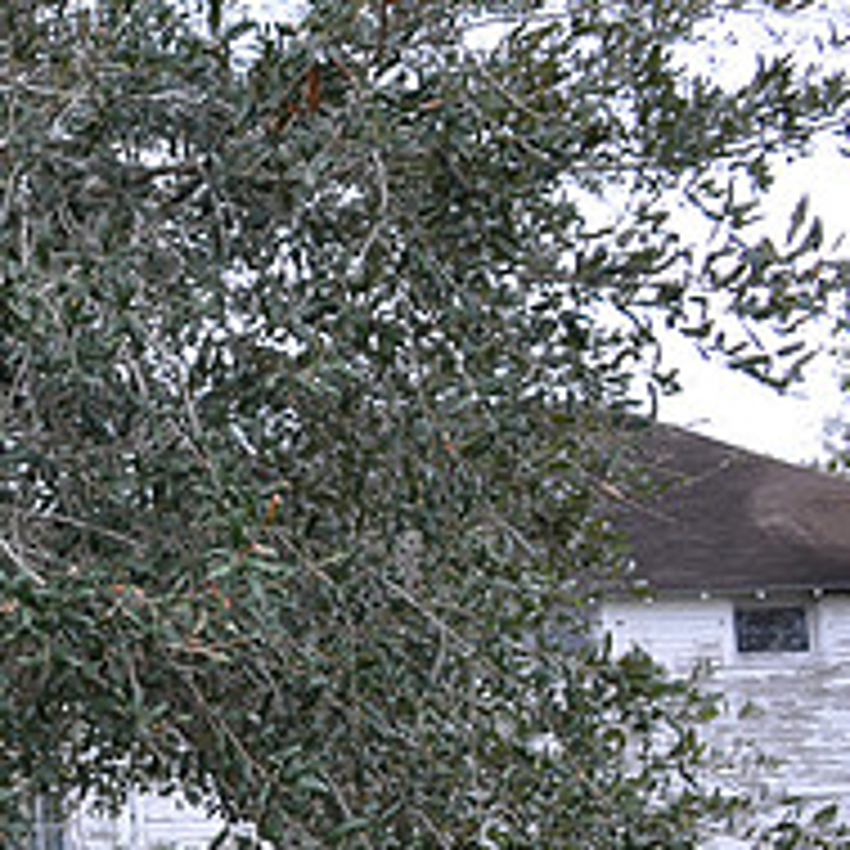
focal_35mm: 94
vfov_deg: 18.1
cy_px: 834
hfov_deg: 17.2
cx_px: -315
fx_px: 2611
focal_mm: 24
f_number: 6.3
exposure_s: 1/40
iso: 200
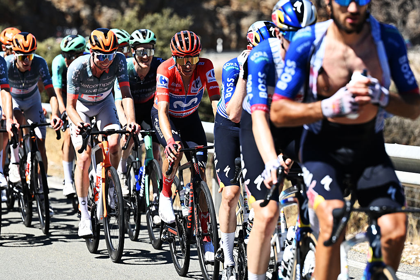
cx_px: 210
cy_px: 140
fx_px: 2799
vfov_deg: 5.7
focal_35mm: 240
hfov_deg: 8.6
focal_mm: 160
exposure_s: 1/1600
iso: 250
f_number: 4.5
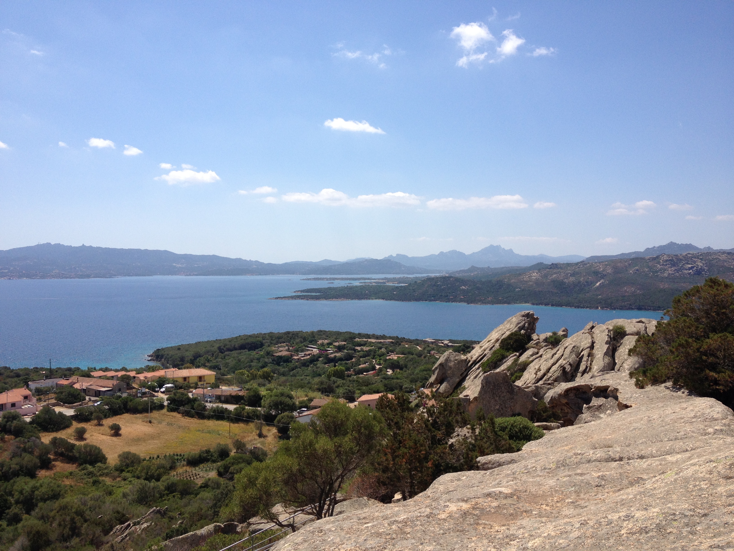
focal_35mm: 35
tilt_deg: -4.1
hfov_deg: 52.6
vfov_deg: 40.7
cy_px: 276
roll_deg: +0.1
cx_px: 367
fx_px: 742
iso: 50
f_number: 2.4
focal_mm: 4.28
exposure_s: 1/2404
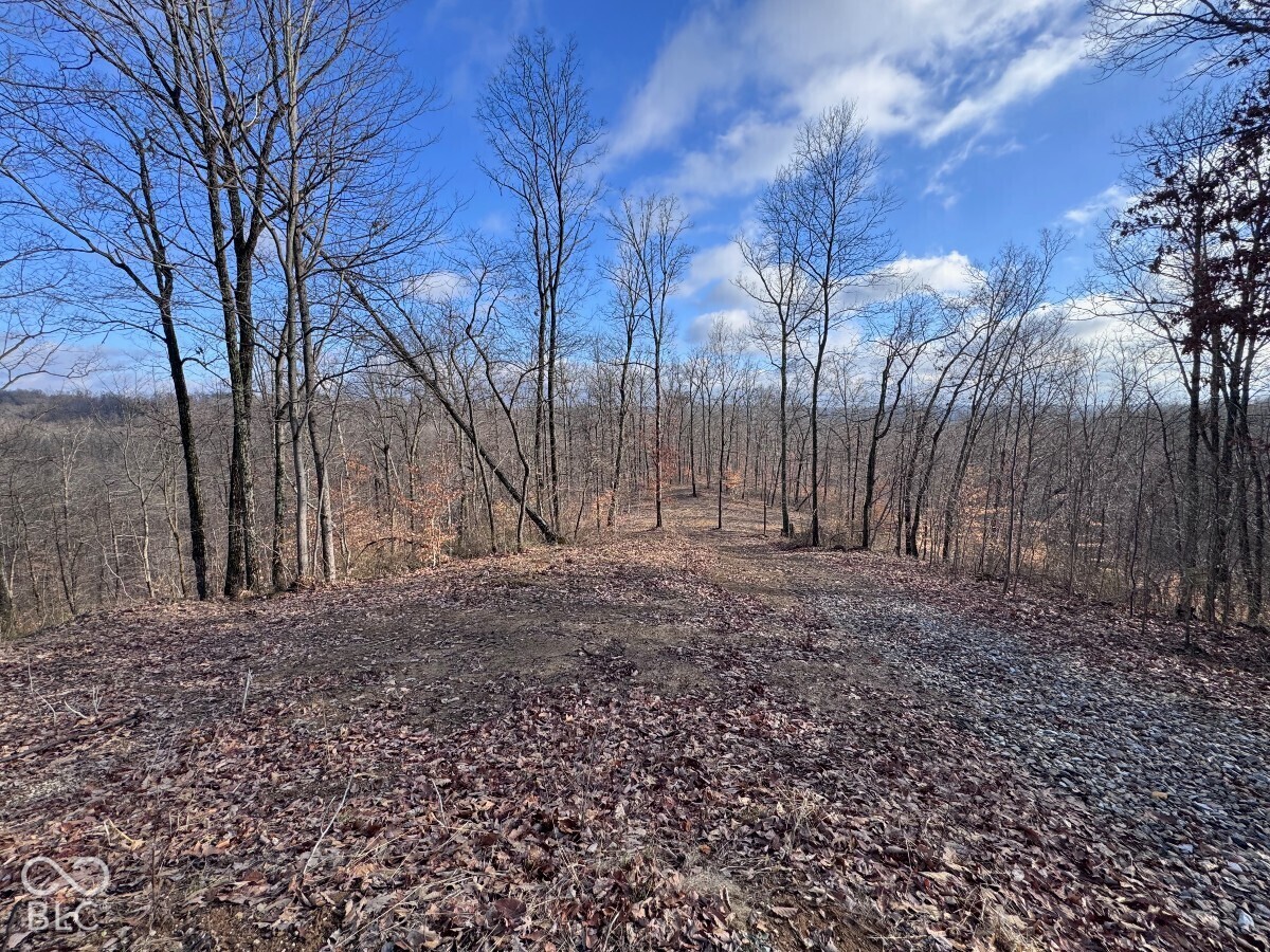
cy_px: 476
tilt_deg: -5.9
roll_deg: +2.1
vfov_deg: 85.7
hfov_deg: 102.1
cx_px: 635
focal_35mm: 14
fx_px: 514
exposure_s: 1/980
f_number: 2.2
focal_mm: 2.22
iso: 50
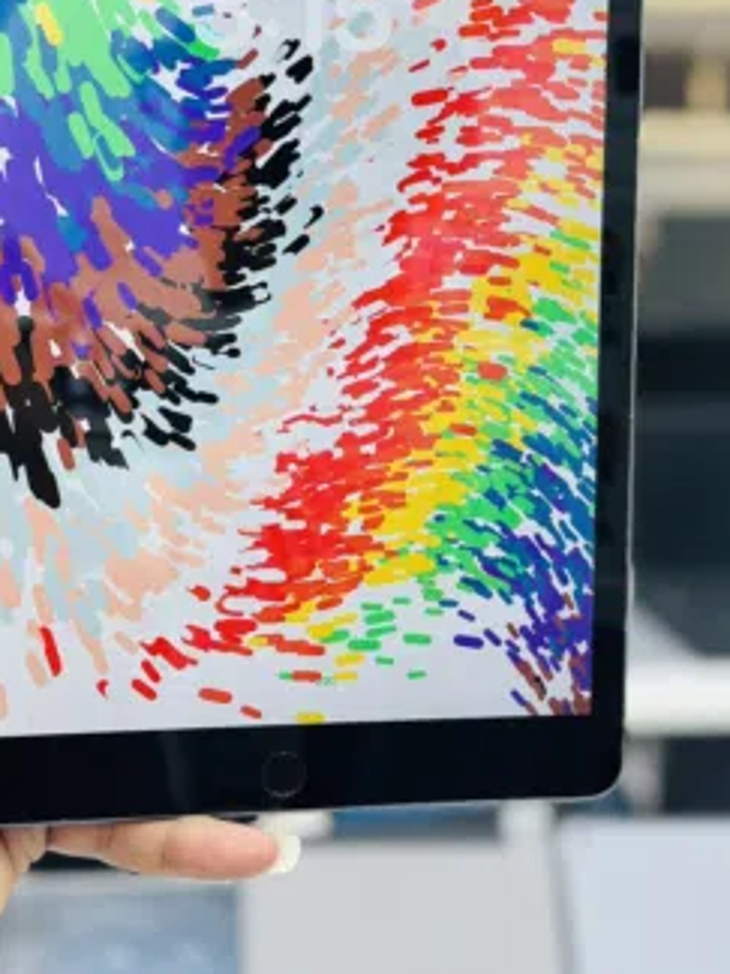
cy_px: 230
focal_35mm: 79
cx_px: 333
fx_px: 2221
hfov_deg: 18.7
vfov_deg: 24.4
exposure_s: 1/308
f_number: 1.78
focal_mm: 6.86
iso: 80
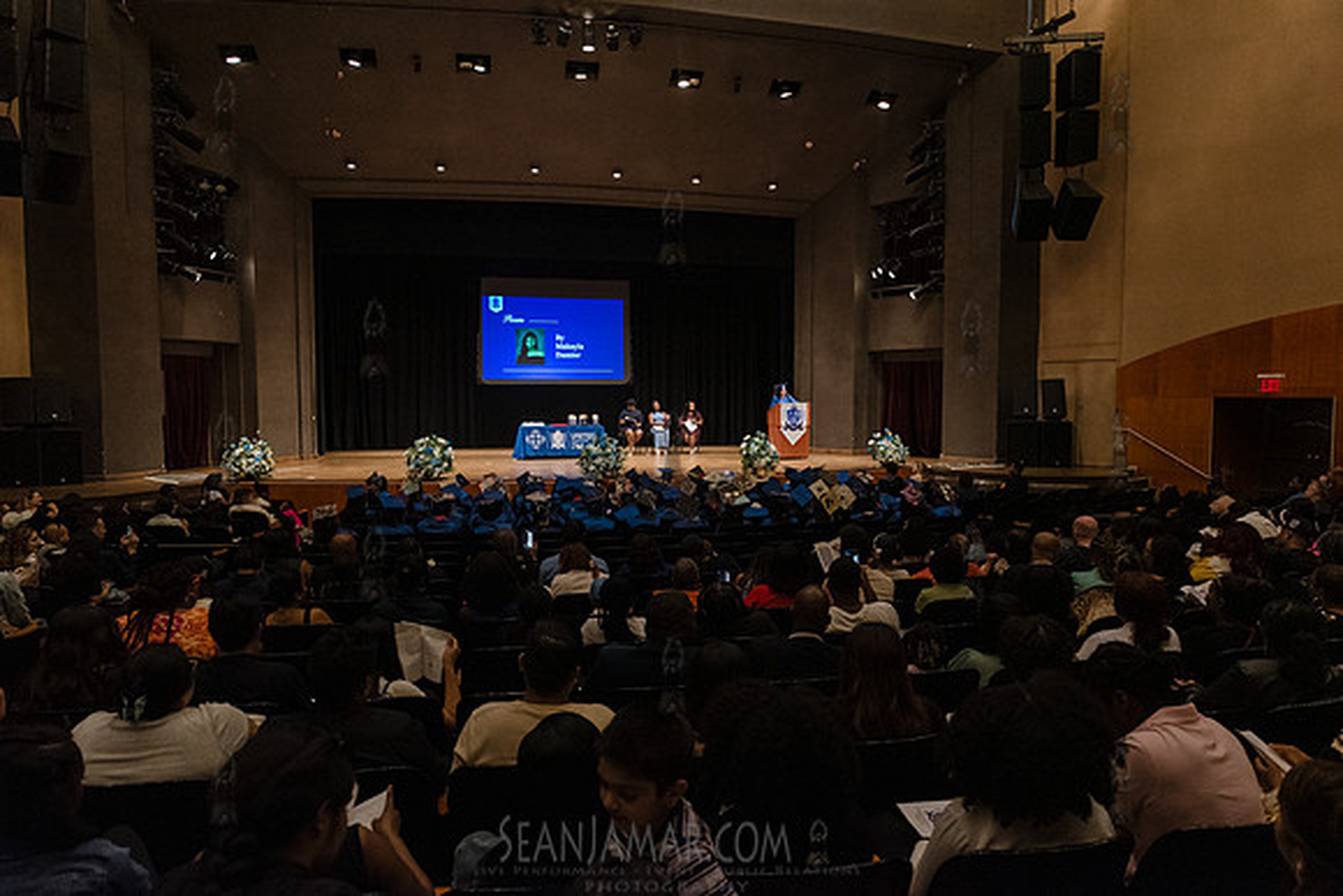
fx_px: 902
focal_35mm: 24
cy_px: 448
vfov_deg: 52.8
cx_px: 672
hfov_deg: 73.3
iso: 5000
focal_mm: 24
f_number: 4
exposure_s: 1/200
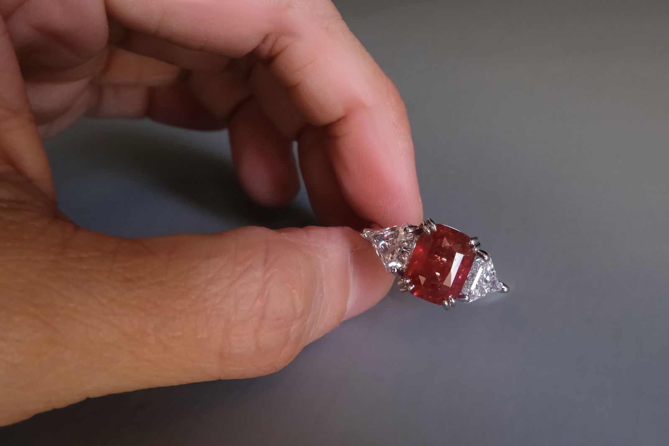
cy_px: 223
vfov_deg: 55.1
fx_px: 427
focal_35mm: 23
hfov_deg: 76.1
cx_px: 334
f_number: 9
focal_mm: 15.2
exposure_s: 1/15
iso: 1600
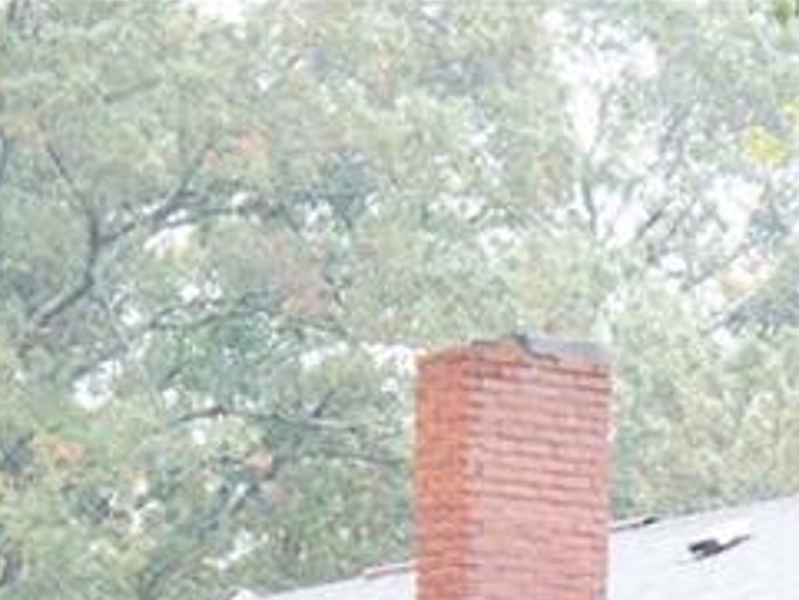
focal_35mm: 220
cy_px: 1119
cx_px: 749
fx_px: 5081
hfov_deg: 9.0
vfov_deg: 6.6
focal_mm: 36
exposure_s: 1/60
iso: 320
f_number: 4.5
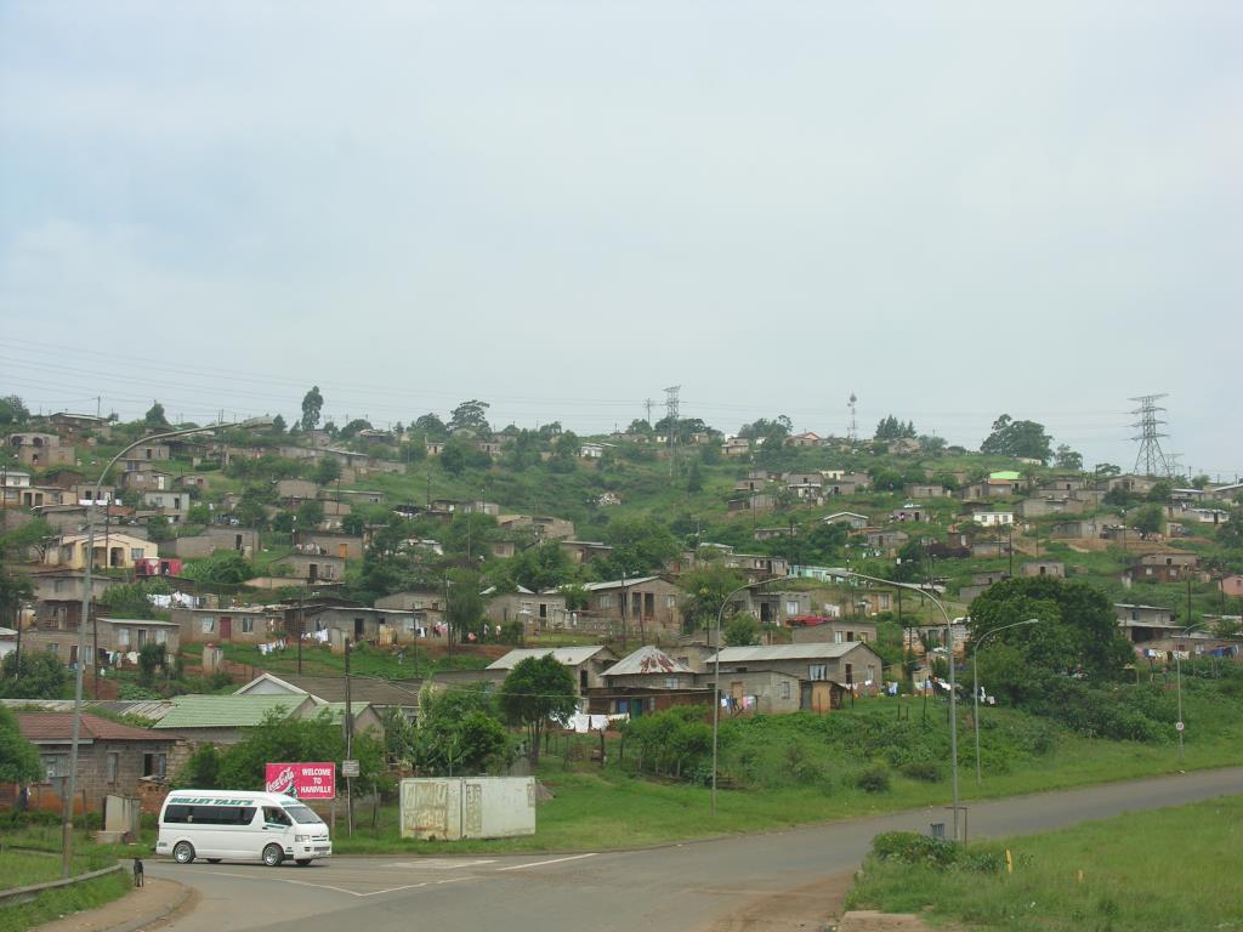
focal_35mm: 71
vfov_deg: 20.7
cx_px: 622
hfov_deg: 27.4
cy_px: 466
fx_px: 2549
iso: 50
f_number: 6.6
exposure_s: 1/160
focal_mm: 18
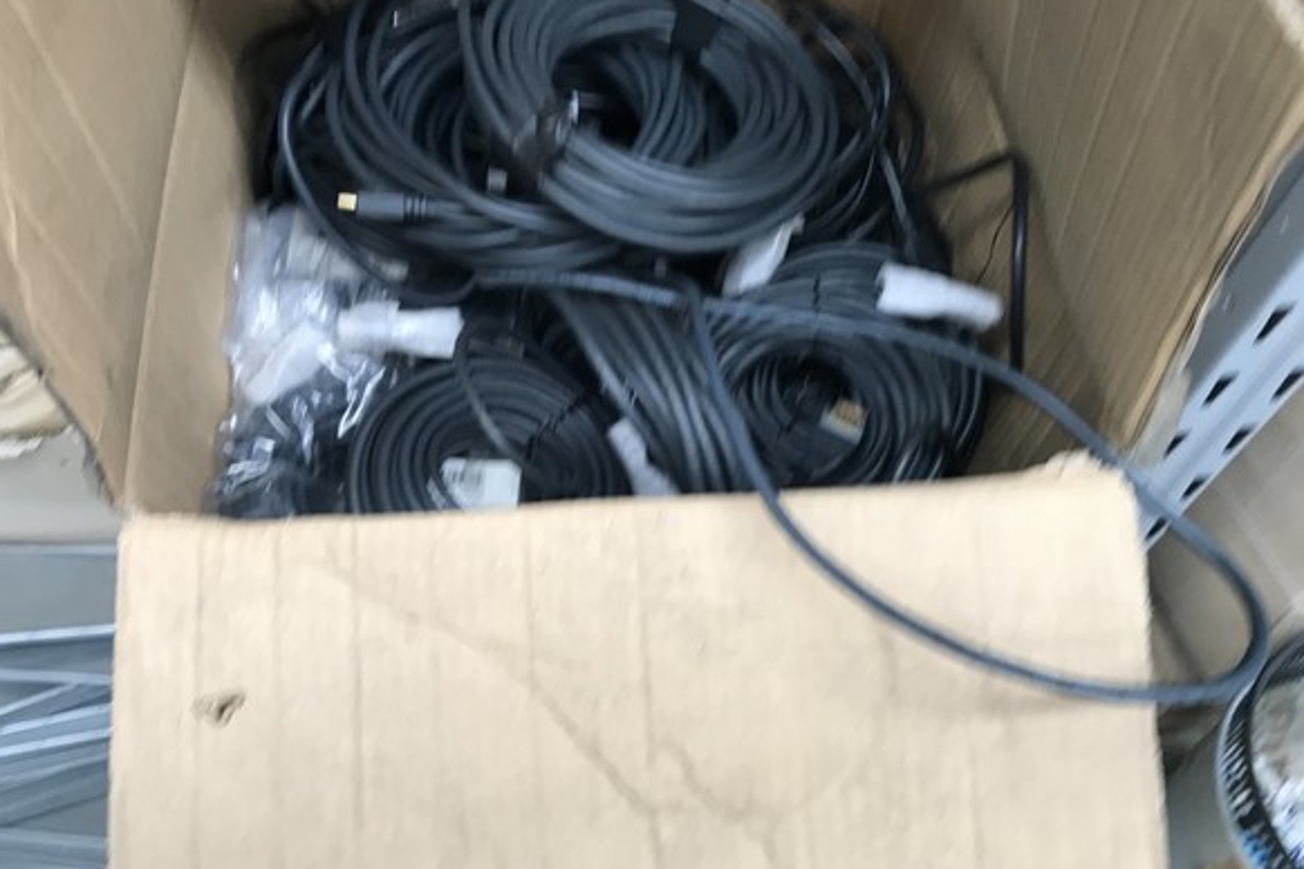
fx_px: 1087
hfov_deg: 61.9
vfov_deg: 43.6
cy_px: 426
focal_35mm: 30
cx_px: 643
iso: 25
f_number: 1.8
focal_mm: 3.99
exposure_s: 1/33
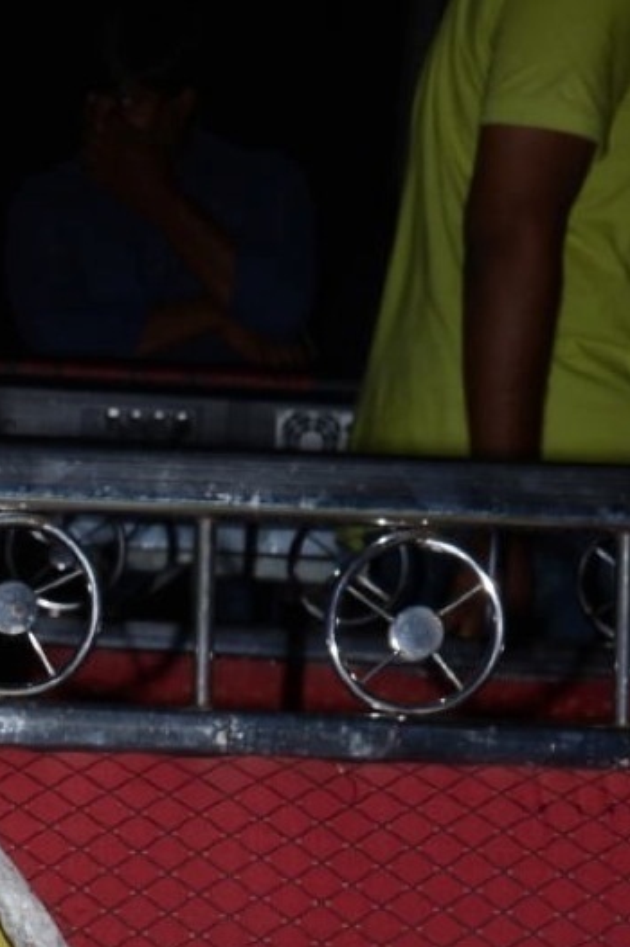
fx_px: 4750
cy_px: 1286
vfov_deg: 11.1
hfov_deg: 7.5
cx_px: -176
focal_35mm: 181
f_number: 7.1
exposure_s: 1/125
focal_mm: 35
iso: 200
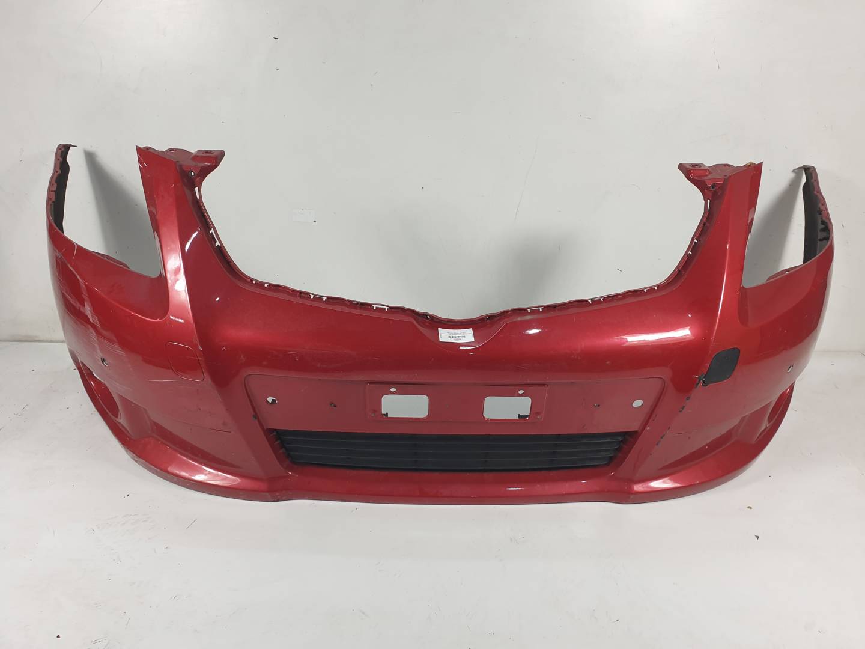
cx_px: 432
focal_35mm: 26
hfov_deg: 67.3
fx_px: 650
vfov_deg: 53.1
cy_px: 324
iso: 80
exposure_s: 1/100
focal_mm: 4.3
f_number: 2.4
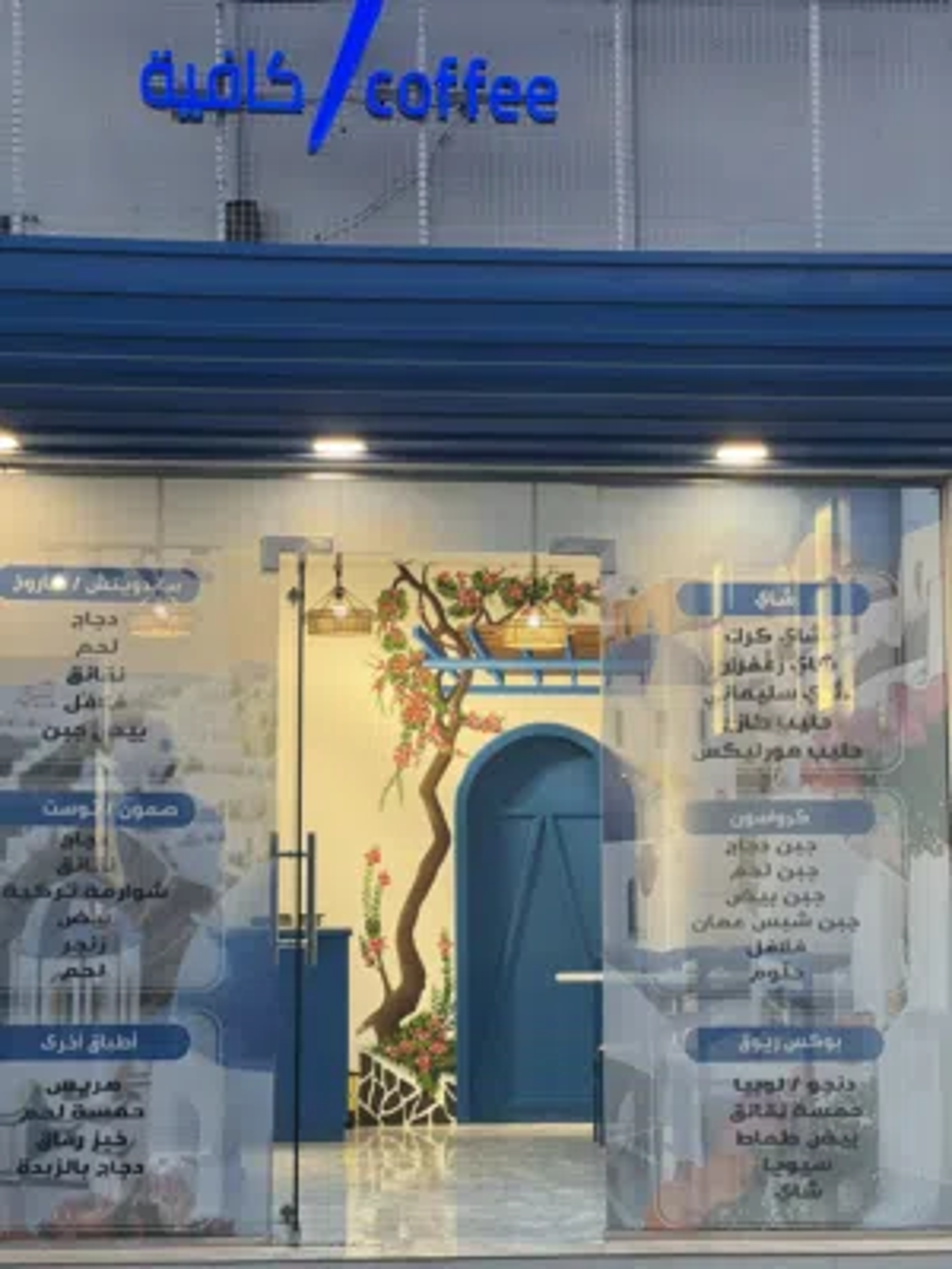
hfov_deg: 19.1
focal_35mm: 77
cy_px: 634
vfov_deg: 25.3
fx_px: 2824
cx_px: 476
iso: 125
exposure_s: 1/50
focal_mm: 9
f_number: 2.8
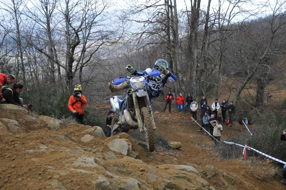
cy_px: 95
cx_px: 143
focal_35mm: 39
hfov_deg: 49.6
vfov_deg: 34.1
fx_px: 309
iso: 800
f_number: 3.8
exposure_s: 1/1250
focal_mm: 26
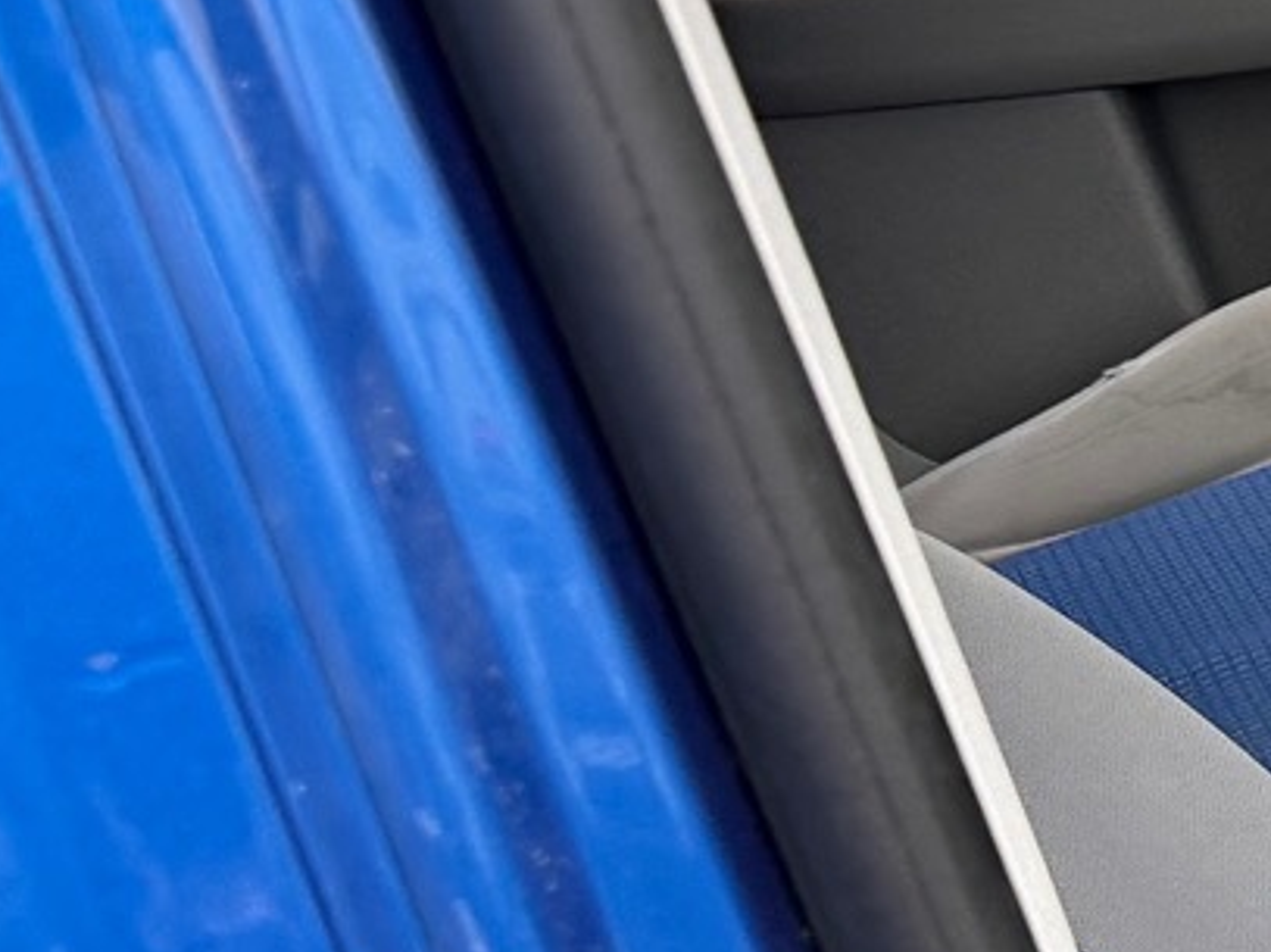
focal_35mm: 119
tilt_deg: -24.2
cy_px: 449
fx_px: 4368
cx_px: 2773
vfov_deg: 12.4
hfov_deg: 13.4
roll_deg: +1.5
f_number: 1.78
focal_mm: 6.76
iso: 125
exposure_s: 1/143
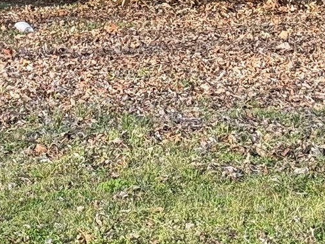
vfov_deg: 7.8
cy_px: -127
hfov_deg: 10.1
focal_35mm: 186
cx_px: -244
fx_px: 1748
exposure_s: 1/885
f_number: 1.78
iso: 80
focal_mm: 6.76
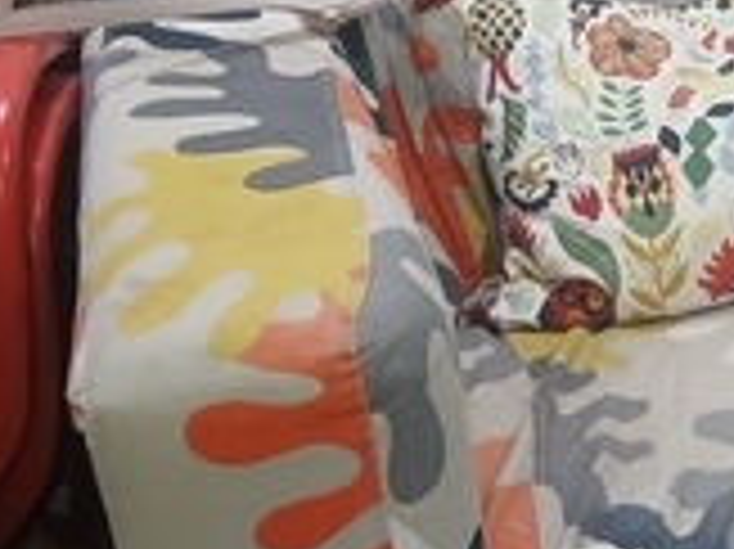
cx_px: 1020
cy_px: 142
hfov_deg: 22.9
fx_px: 1547
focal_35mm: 73
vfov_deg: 20.0
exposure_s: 1/30
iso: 200
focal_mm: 3.98
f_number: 1.8
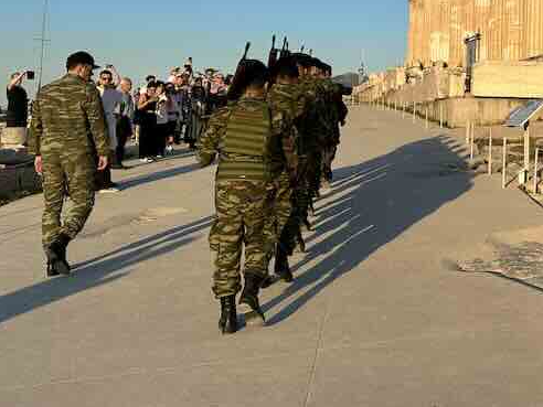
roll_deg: +0.5
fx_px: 784
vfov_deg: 27.6
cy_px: 13
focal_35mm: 50
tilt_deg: +5.3
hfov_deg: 34.2
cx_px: 563
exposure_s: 1/4184
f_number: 1.78
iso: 80
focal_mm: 6.86
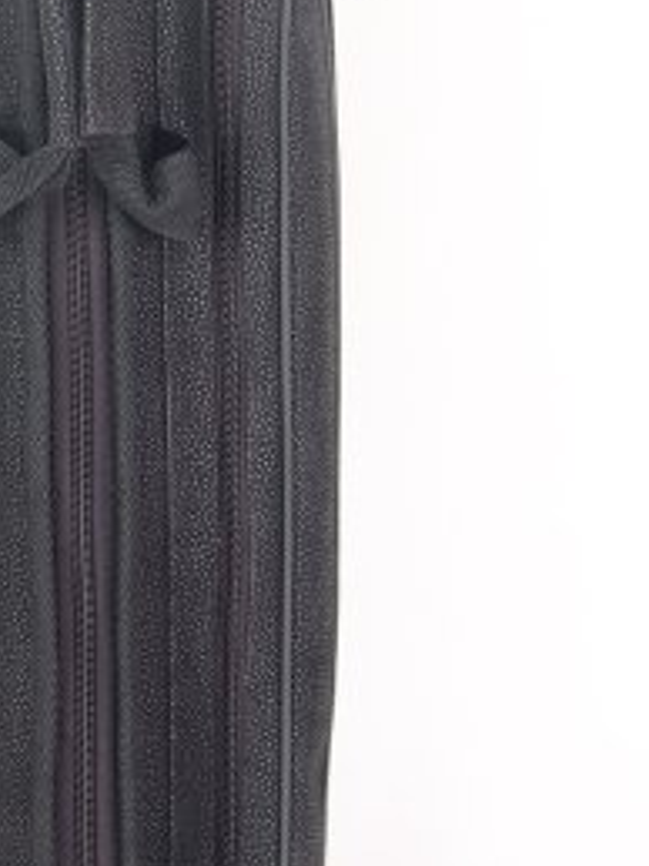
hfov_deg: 7.8
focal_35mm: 190
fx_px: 4754
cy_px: -267
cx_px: 134
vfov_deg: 10.2
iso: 100
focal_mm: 38
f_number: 7.1
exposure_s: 1/125
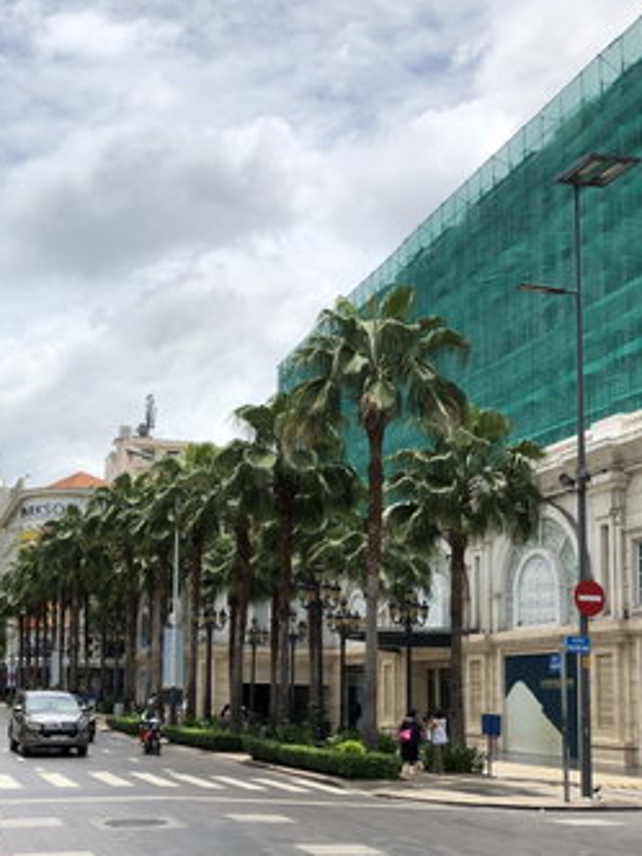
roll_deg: -1.5
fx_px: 1113
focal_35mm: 45
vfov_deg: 41.6
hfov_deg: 31.7
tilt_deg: +4.3
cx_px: 170
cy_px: 566
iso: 20
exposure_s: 1/3690
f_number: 1.8
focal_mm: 3.99
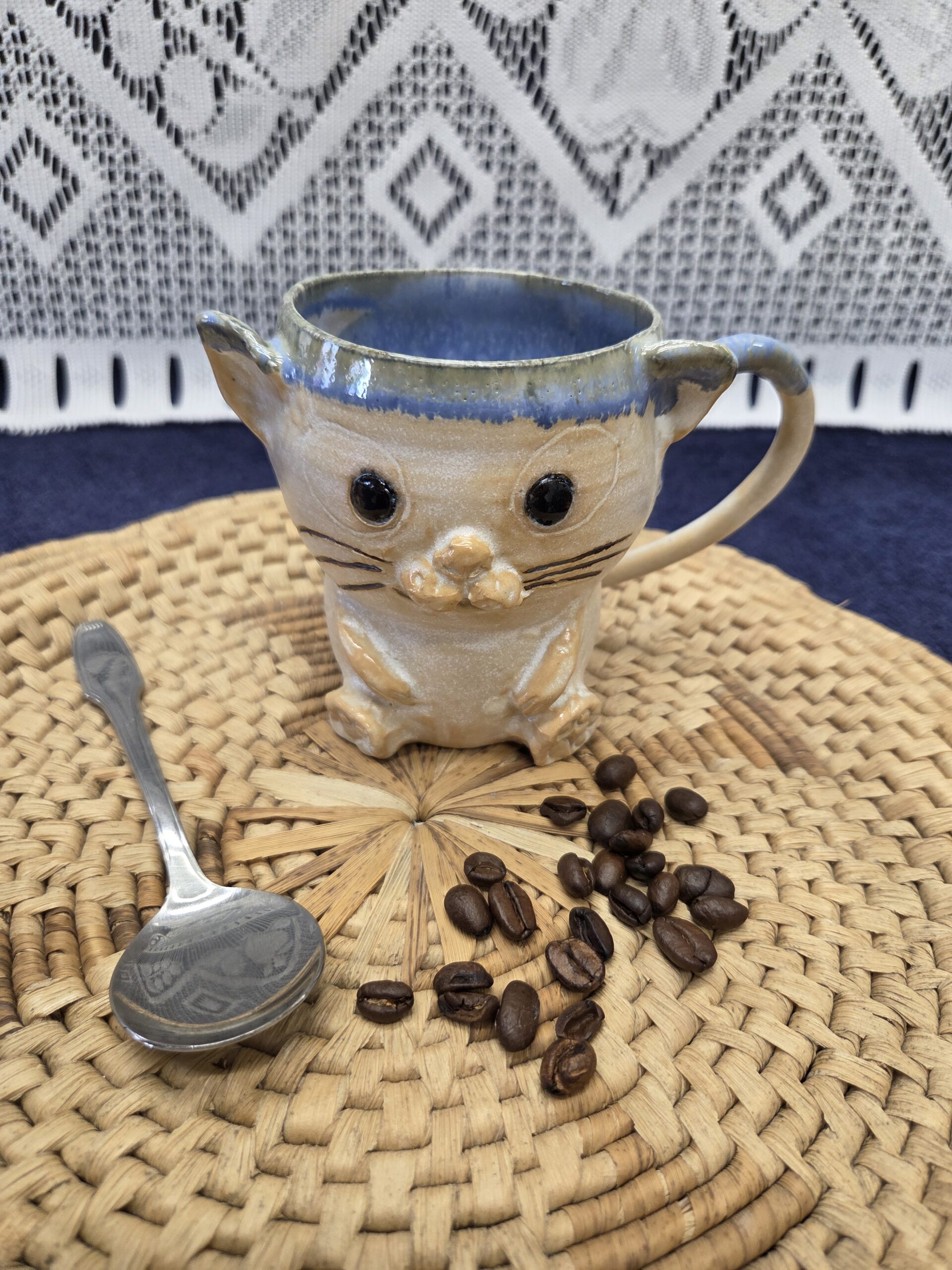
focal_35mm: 23
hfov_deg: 58.9
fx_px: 843
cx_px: 476
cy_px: 635
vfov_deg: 73.9
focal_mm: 5.4
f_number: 1.8
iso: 100
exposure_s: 1/100
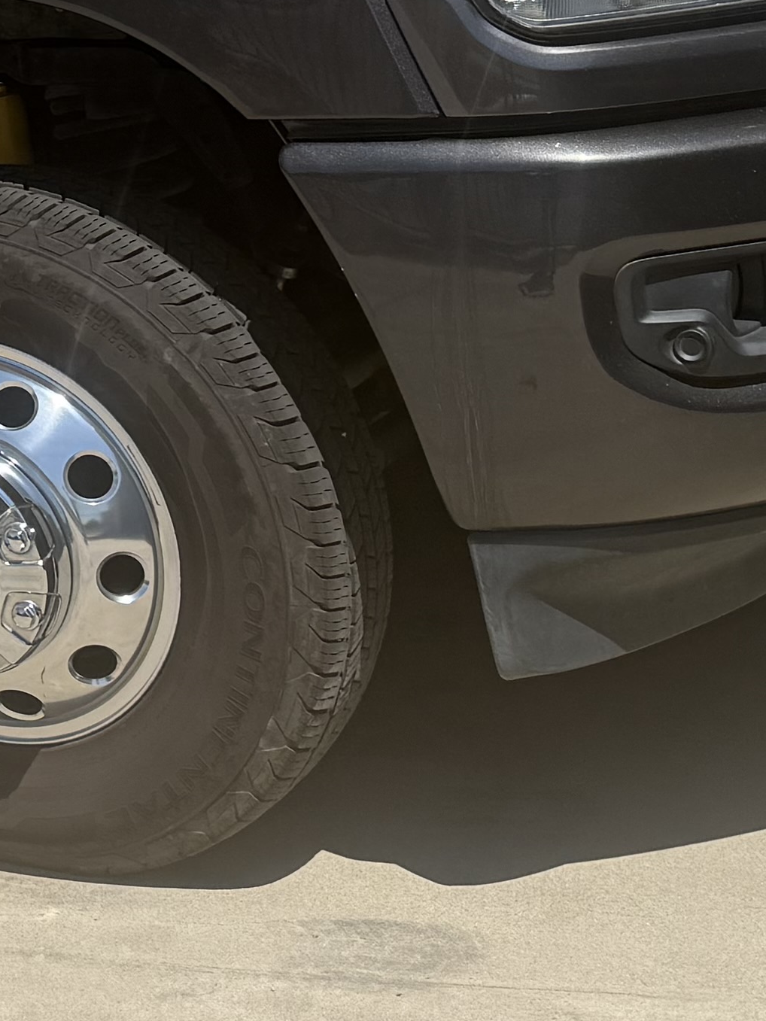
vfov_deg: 18.9
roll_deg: +4.9
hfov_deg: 13.3
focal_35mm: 101
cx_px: -588
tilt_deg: -7.0
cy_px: 3
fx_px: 2980
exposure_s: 1/5714
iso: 80
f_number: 1.78
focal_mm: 6.76
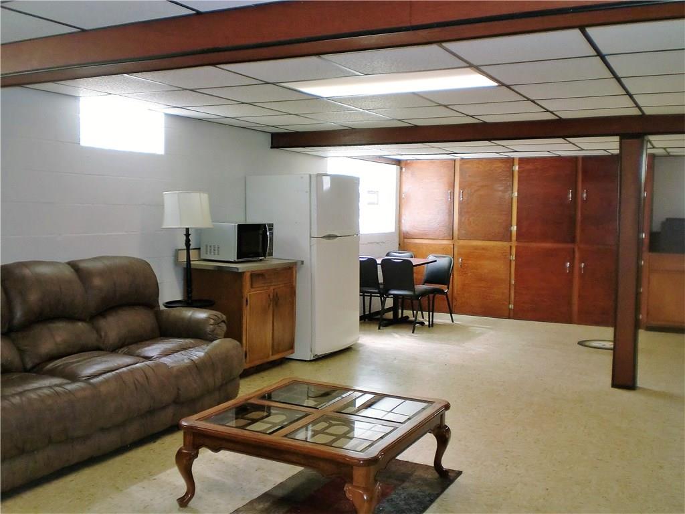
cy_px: 257
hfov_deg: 52.6
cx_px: 342
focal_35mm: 35
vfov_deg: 40.7
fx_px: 693
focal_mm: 6.3
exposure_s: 1/60
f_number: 3.1
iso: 200
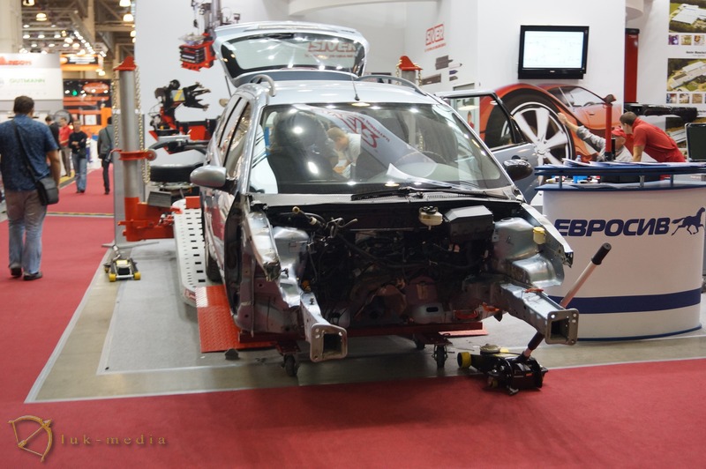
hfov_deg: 46.4
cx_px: 353
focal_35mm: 42
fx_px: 823
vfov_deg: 31.8
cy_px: 234
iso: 500
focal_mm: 28
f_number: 4.5
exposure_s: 1/60
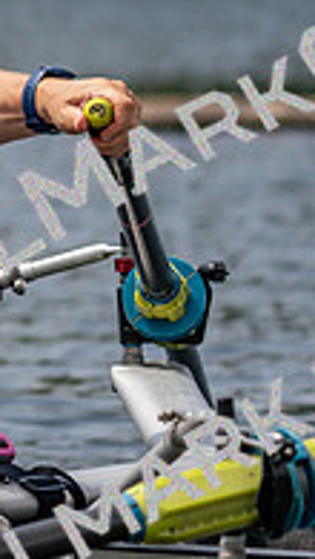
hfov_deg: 2.0
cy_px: 116
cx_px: -410
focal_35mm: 622
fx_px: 9216
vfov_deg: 3.5
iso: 200
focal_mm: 200
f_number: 5.6
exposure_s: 1/1600
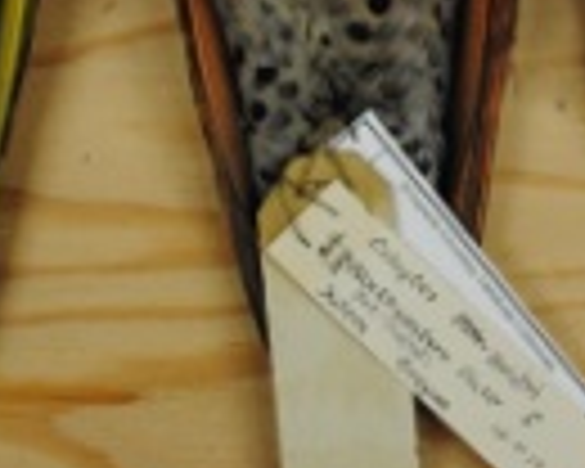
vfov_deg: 12.7
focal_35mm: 117
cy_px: -158
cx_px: 482
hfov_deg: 16.3
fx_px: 2026
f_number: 4
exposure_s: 1/30
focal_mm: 24
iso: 200
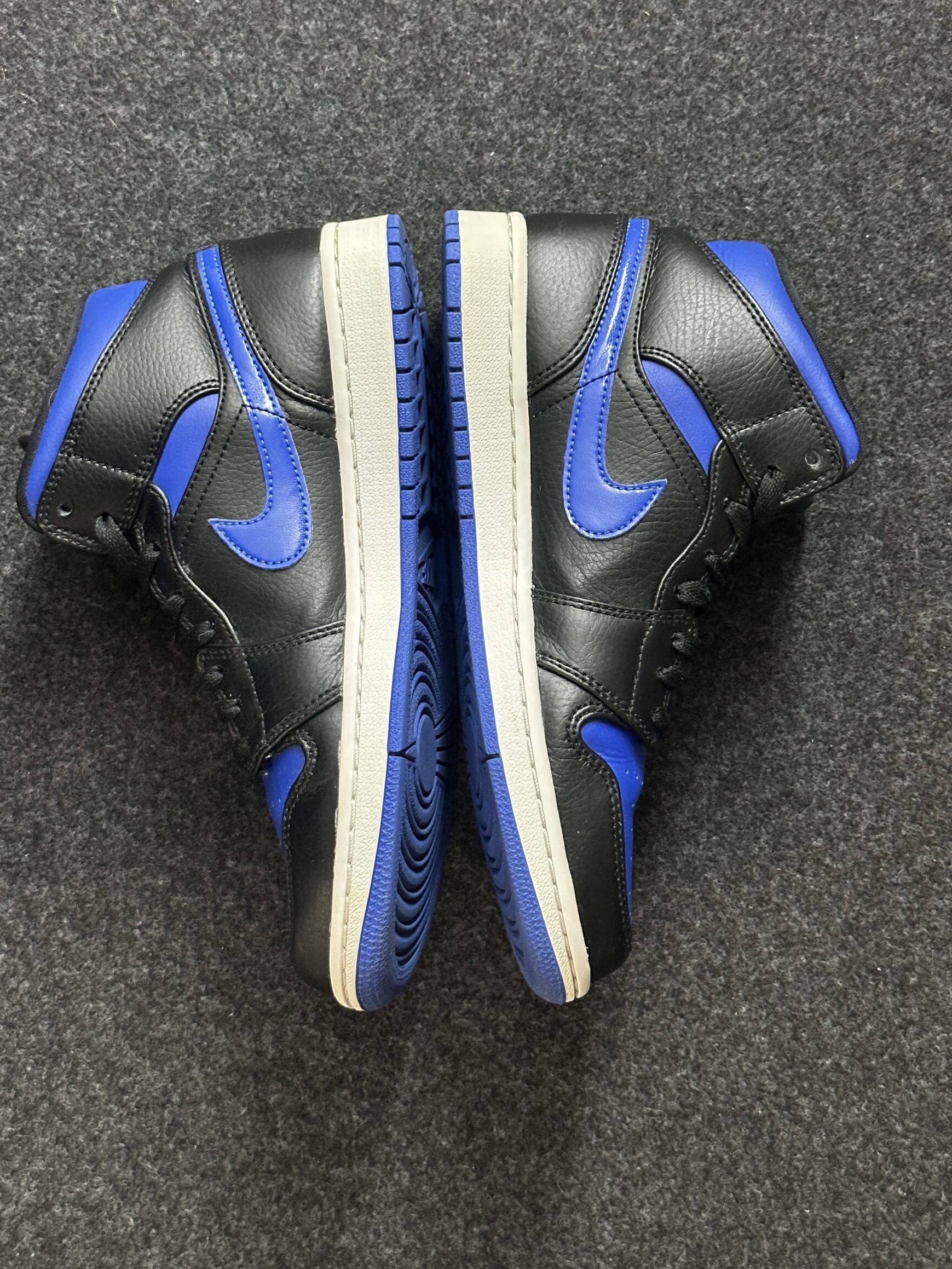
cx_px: 452
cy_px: 572
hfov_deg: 27.5
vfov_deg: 36.1
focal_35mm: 53
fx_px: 1943
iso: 500
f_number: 1.78
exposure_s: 1/36
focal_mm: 6.86
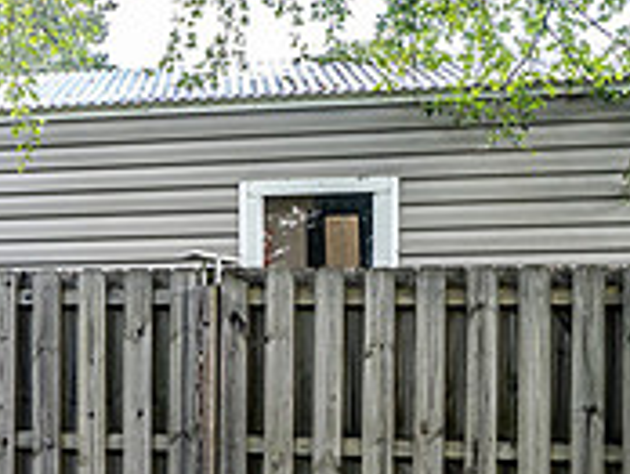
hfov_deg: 22.1
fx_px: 1458
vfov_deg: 18.3
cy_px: 385
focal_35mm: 80
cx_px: -167
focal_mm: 24
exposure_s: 1/125
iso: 640
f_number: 5.6
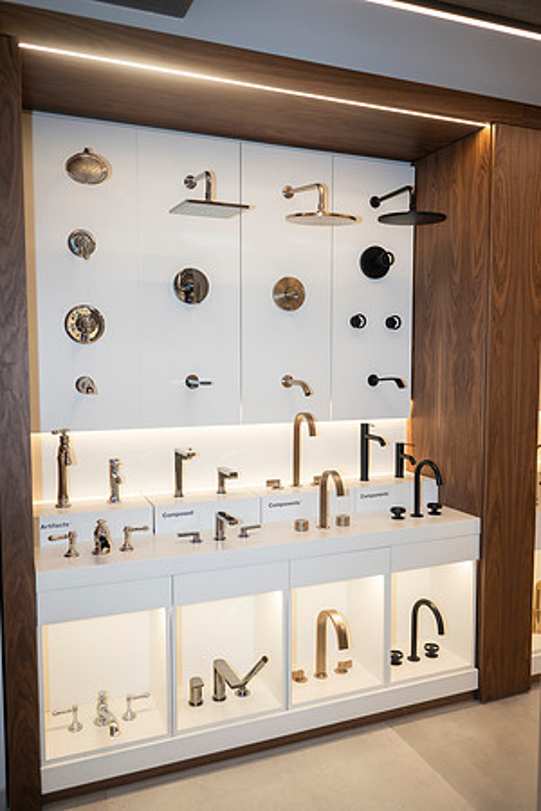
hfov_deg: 46.4
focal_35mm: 28
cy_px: 406
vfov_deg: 65.5
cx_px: 270
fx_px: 631
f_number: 3.5
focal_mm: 28
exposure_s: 1/200
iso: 500
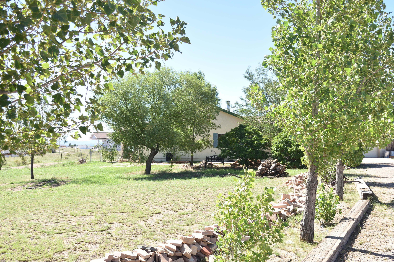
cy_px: 131
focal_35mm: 39
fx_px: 427
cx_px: 197
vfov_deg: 34.2
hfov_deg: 49.6
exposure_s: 1/640
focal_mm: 26
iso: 400
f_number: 6.3
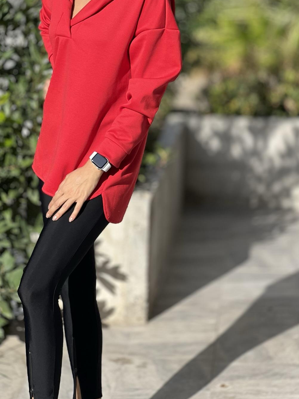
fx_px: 1359
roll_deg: -0.6
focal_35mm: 118
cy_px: 125
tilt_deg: -7.5
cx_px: 115
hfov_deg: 12.5
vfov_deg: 16.6
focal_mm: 9
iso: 32
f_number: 2.8
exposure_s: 1/479
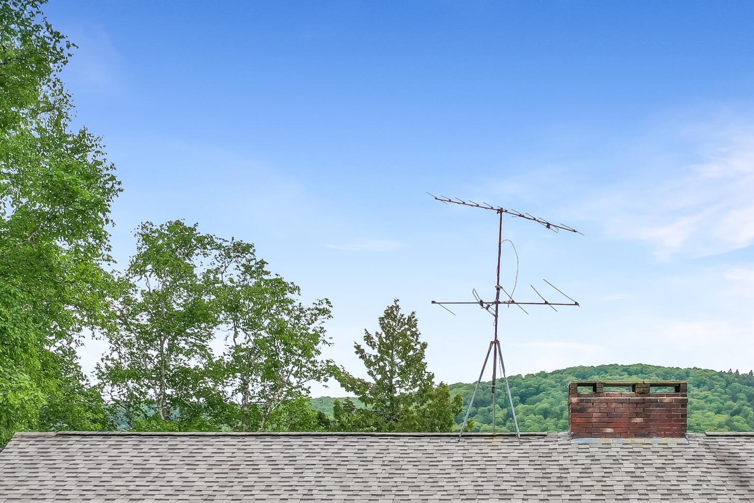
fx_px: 1193
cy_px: 496
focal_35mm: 57
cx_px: 515
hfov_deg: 34.7
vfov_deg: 22.9
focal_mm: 10.26
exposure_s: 1/240
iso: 100
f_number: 5
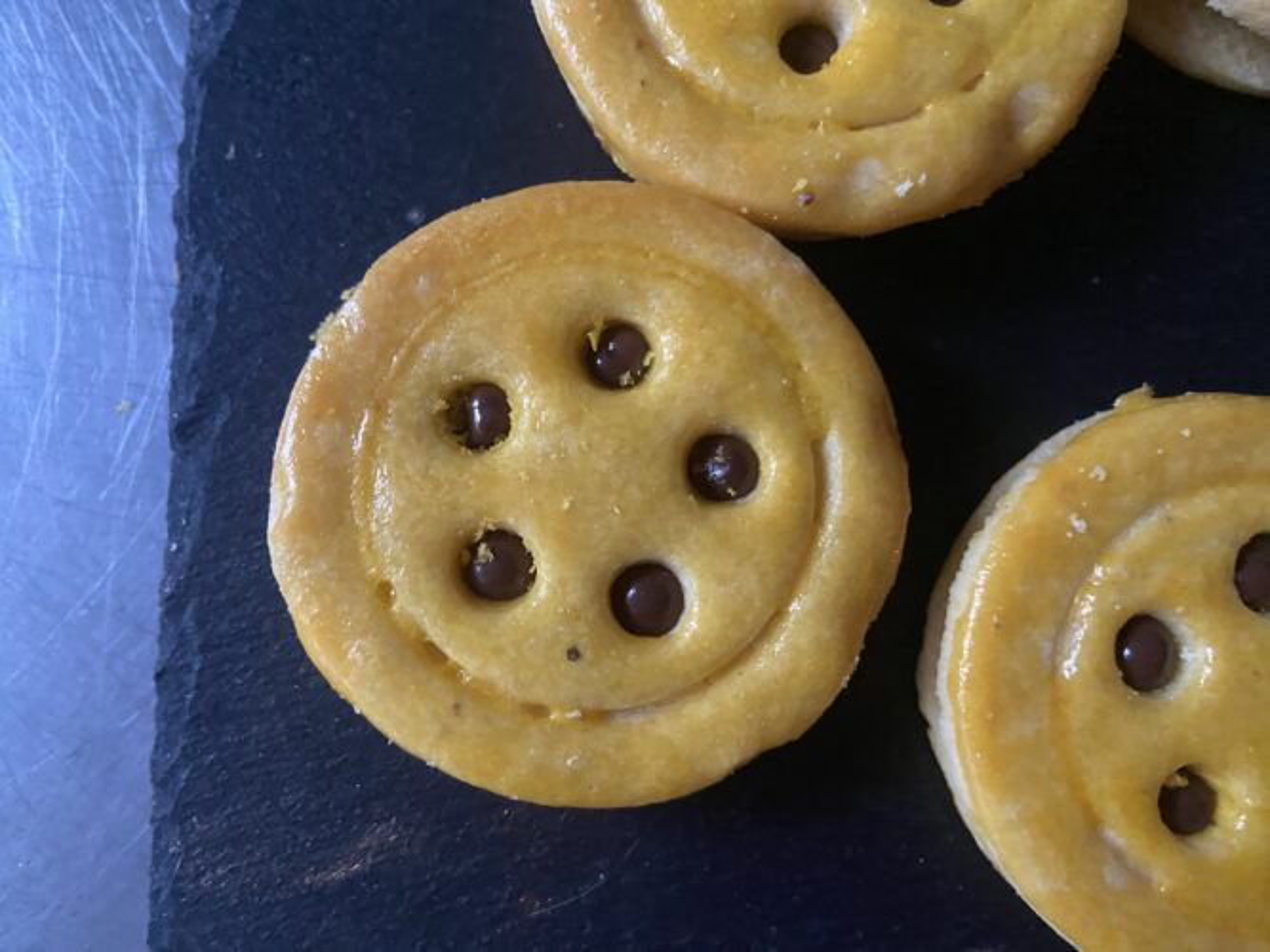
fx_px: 917
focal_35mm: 25
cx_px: 635
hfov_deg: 69.4
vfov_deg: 54.9
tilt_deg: -85.1
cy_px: 476
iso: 640
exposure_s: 1/25
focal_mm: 4.25
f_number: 1.8
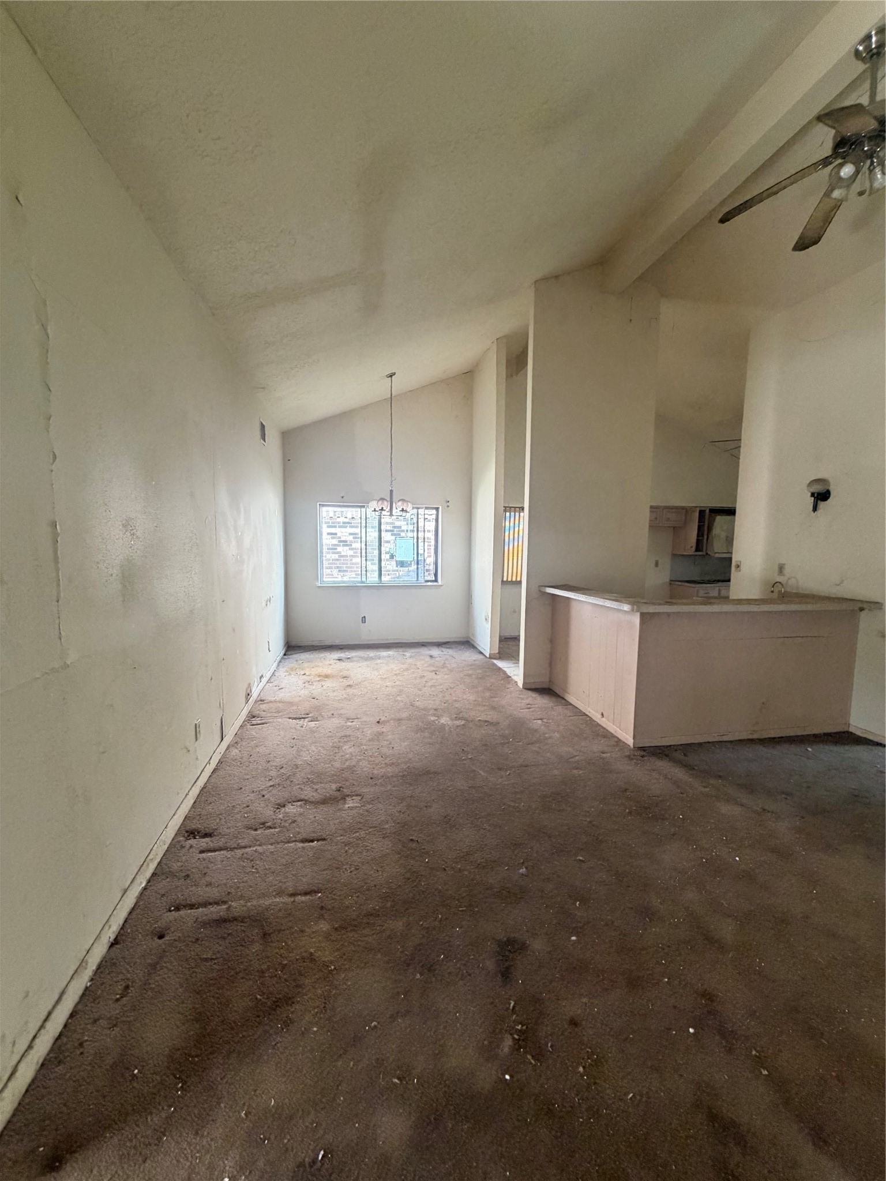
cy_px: 590
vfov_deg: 102.1
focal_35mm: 14
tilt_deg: -5.4
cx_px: 443
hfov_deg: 85.7
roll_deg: -0.4
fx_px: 478
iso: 320
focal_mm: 2.22
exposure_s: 1/70
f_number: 2.2
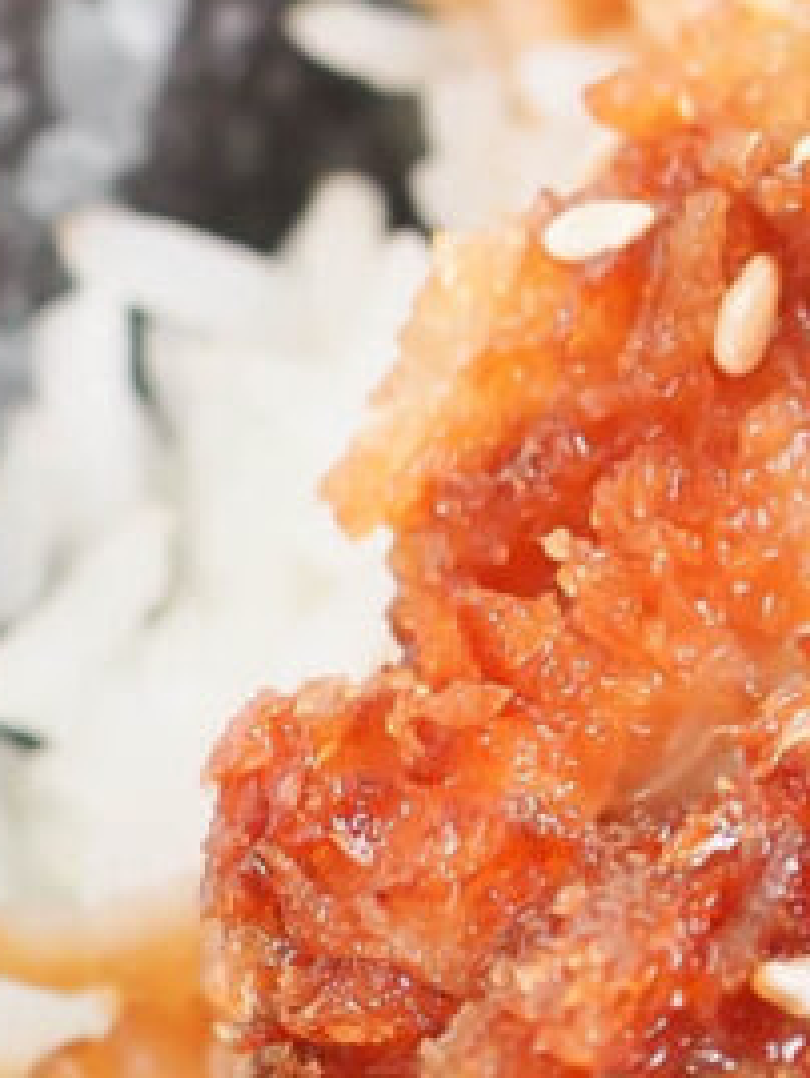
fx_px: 10444
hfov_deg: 4.4
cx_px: 1804
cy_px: 52
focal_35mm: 335
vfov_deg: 5.9
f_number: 3.5
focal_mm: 22
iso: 500
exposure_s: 1/40
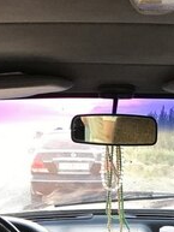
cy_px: 276
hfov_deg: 20.4
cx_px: 113
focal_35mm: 72
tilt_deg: -13.8
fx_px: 482
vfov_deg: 24.5
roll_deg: +1.3
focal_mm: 3.99
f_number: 1.8
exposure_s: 1/20
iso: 40
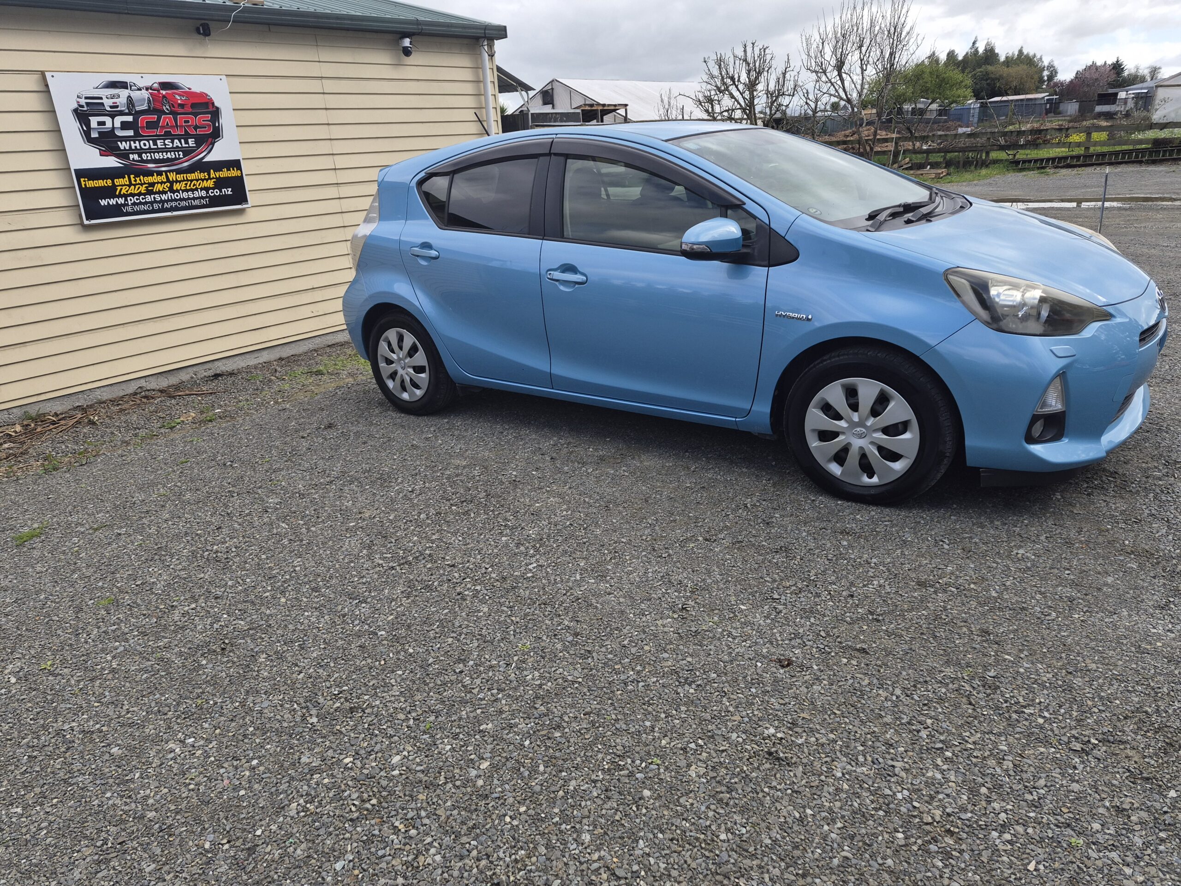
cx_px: 590
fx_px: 785
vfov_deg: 58.9
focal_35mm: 23
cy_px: 443
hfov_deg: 73.9
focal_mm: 5.4
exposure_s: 1/2256
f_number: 1.8
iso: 80
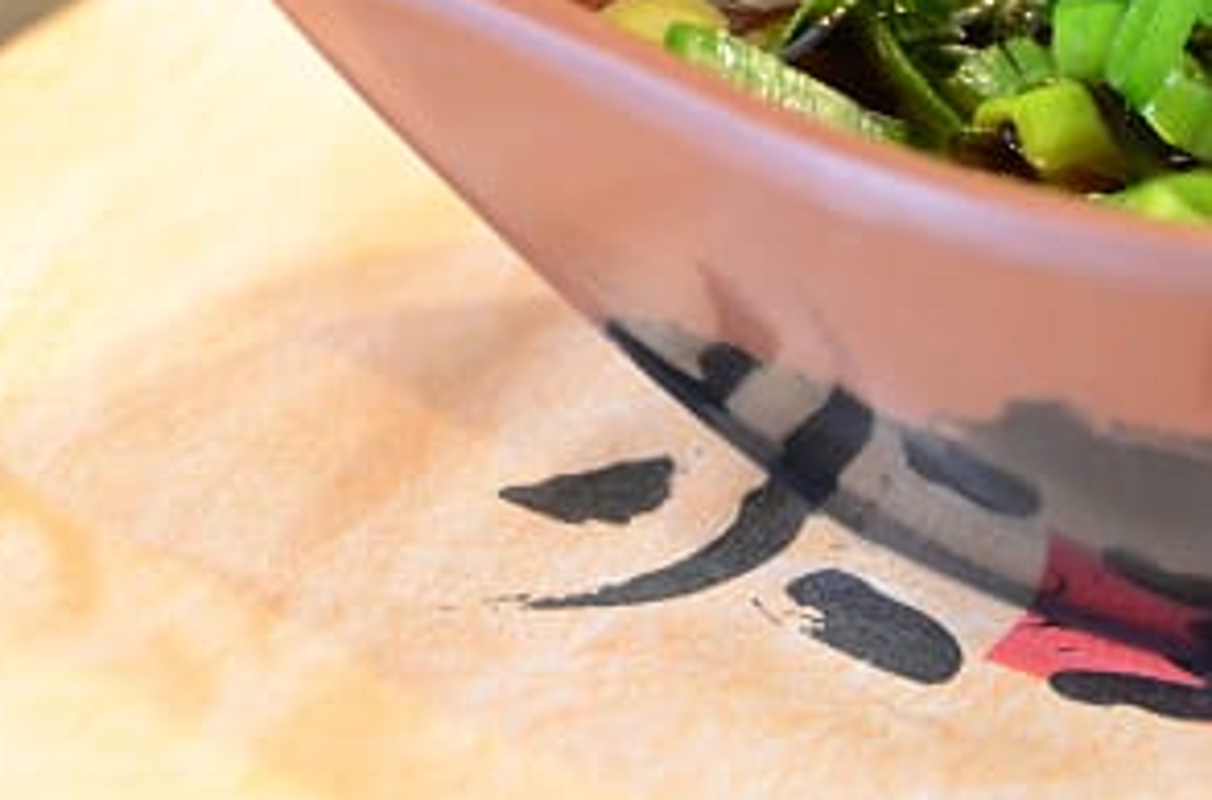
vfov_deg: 5.6
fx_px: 8153
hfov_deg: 8.5
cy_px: 49
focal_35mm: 243
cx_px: 1026
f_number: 5.3
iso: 1600
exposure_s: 1/20
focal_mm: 85
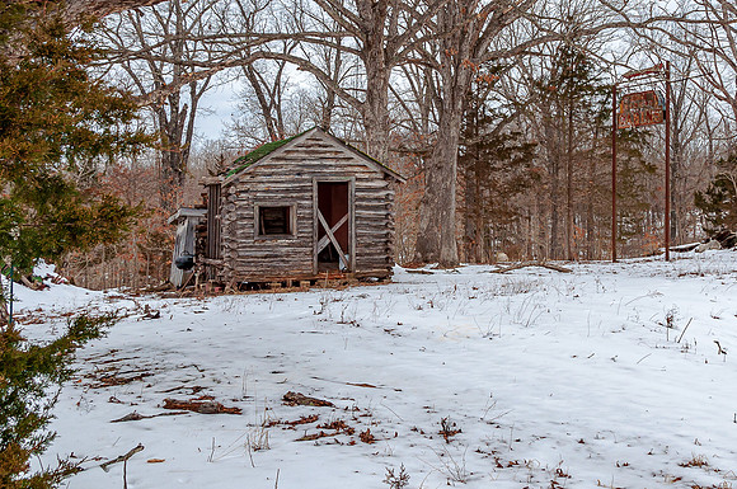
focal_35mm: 42
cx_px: 488
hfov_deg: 45.8
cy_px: 139
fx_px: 859
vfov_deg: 31.4
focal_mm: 18
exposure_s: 1/100
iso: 200
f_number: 10
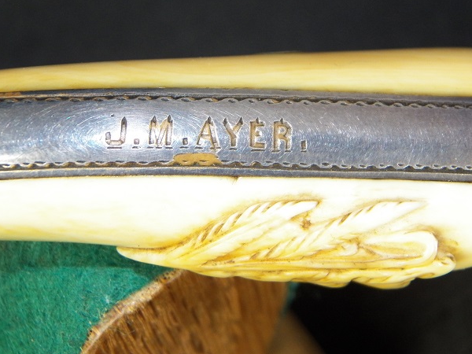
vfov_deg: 8.8
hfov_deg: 11.8
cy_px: 131
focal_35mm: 168
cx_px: 186
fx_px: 2291
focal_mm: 22.6
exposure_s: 1/50
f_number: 4
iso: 200
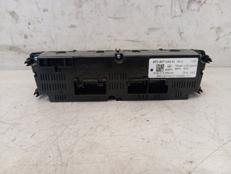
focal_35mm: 28
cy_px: 87
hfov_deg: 63.4
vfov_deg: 49.9
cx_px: 116
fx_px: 187
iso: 516
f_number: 1.8
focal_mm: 4.22
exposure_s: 1/33.3
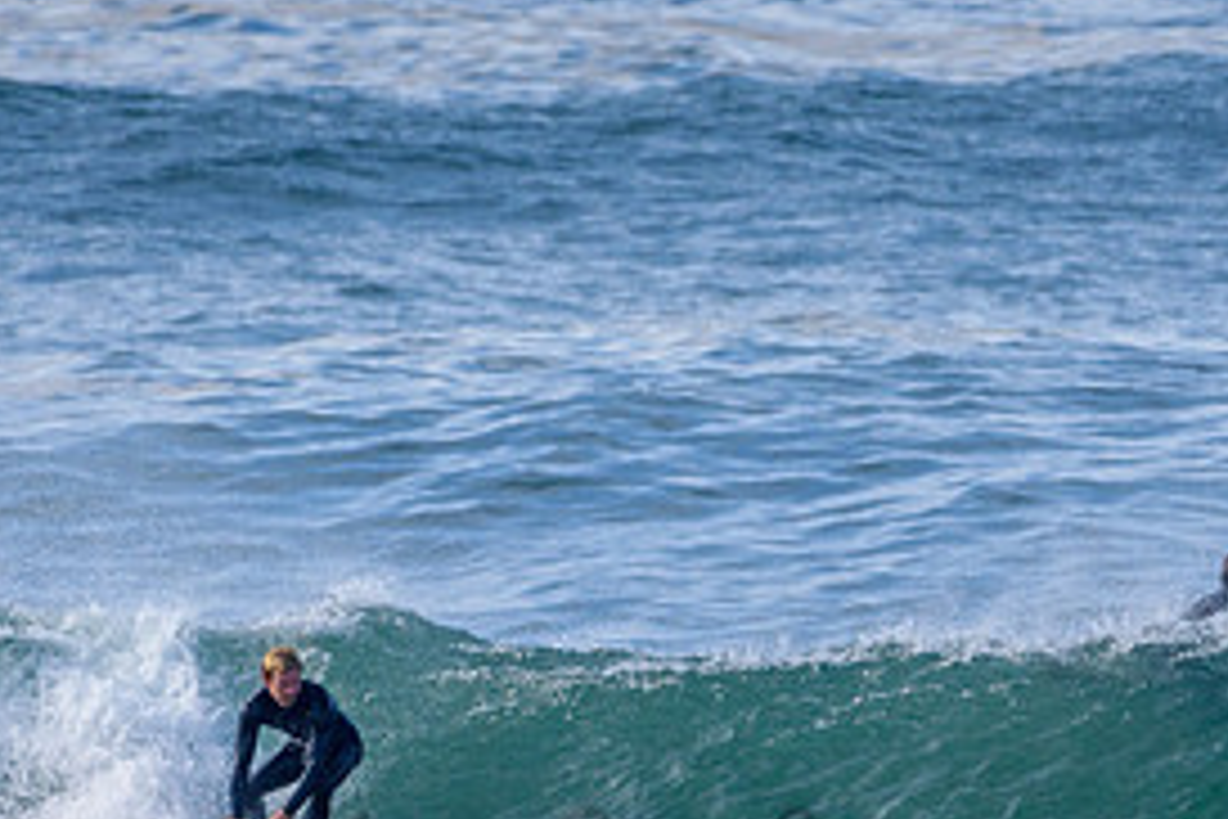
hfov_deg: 1.3
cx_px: 747
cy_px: 839
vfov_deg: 0.9
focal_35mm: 1596
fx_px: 54437
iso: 450
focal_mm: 500
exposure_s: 1/2000
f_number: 5.6
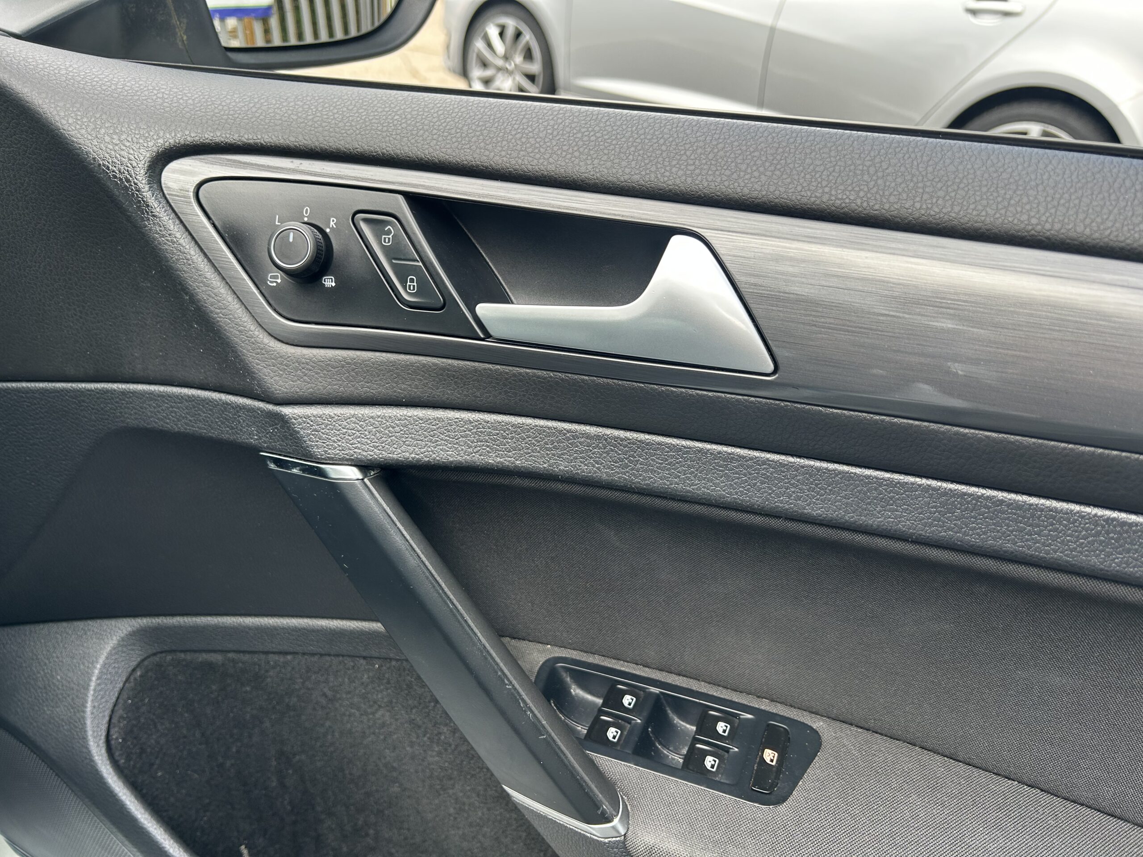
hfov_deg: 67.3
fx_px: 859
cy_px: 428
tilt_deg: -32.2
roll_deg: -7.5
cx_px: 572
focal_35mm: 26
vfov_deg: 53.1
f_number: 1.5
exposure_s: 1/210
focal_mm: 5.7
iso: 40
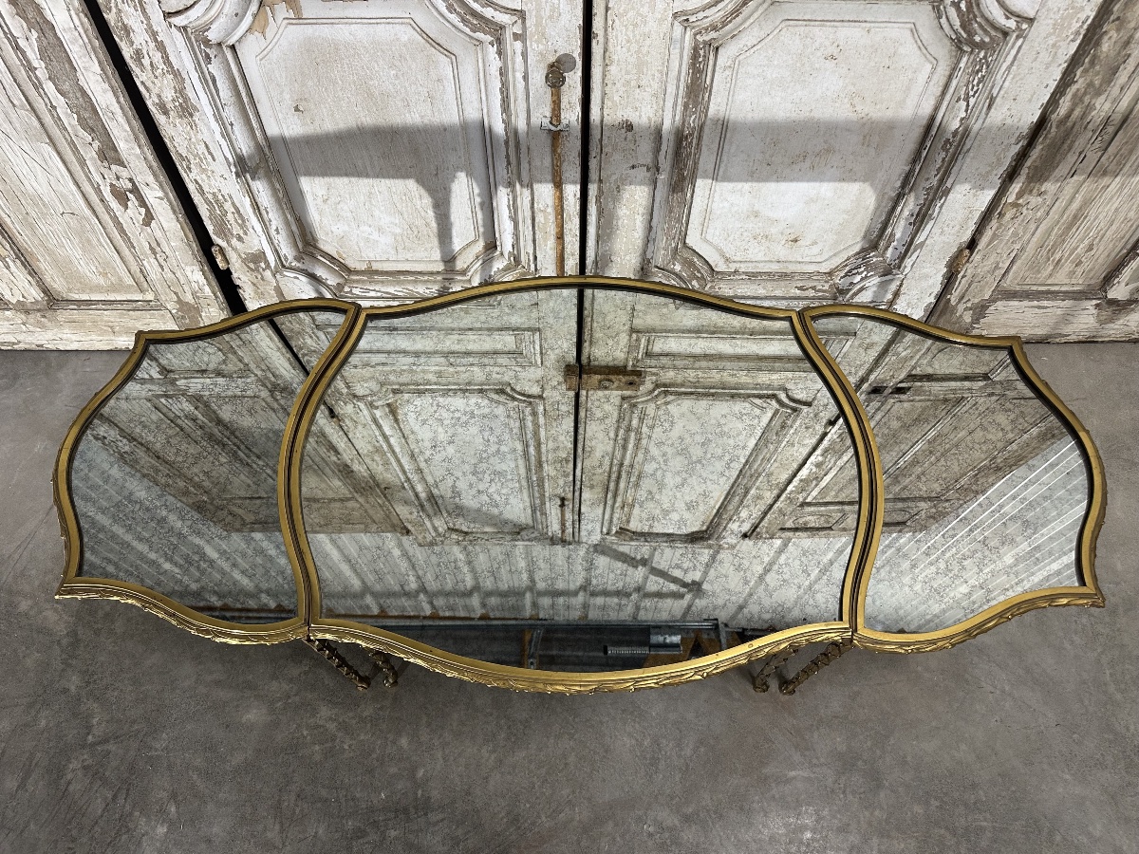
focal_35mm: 24
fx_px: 790
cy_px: 427
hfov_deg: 71.6
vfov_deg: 56.8
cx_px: 570
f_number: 1.78
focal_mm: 6.86
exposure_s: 1/50
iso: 160
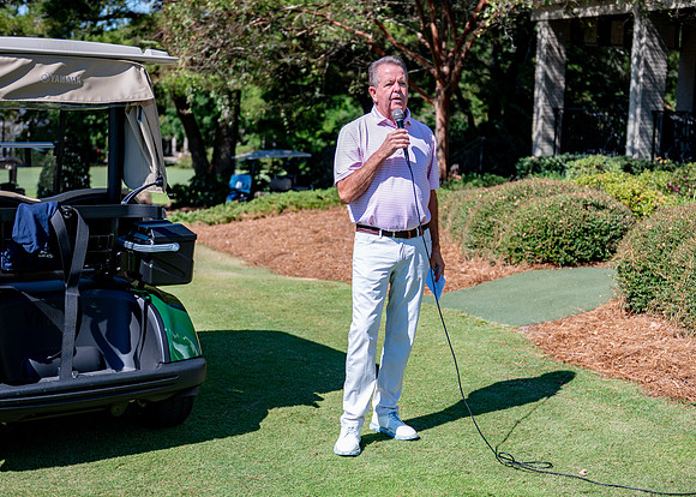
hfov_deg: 32.7
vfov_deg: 23.7
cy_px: 239
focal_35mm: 60
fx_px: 1183
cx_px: 398
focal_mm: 48
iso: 400
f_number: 2.8
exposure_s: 1/6400
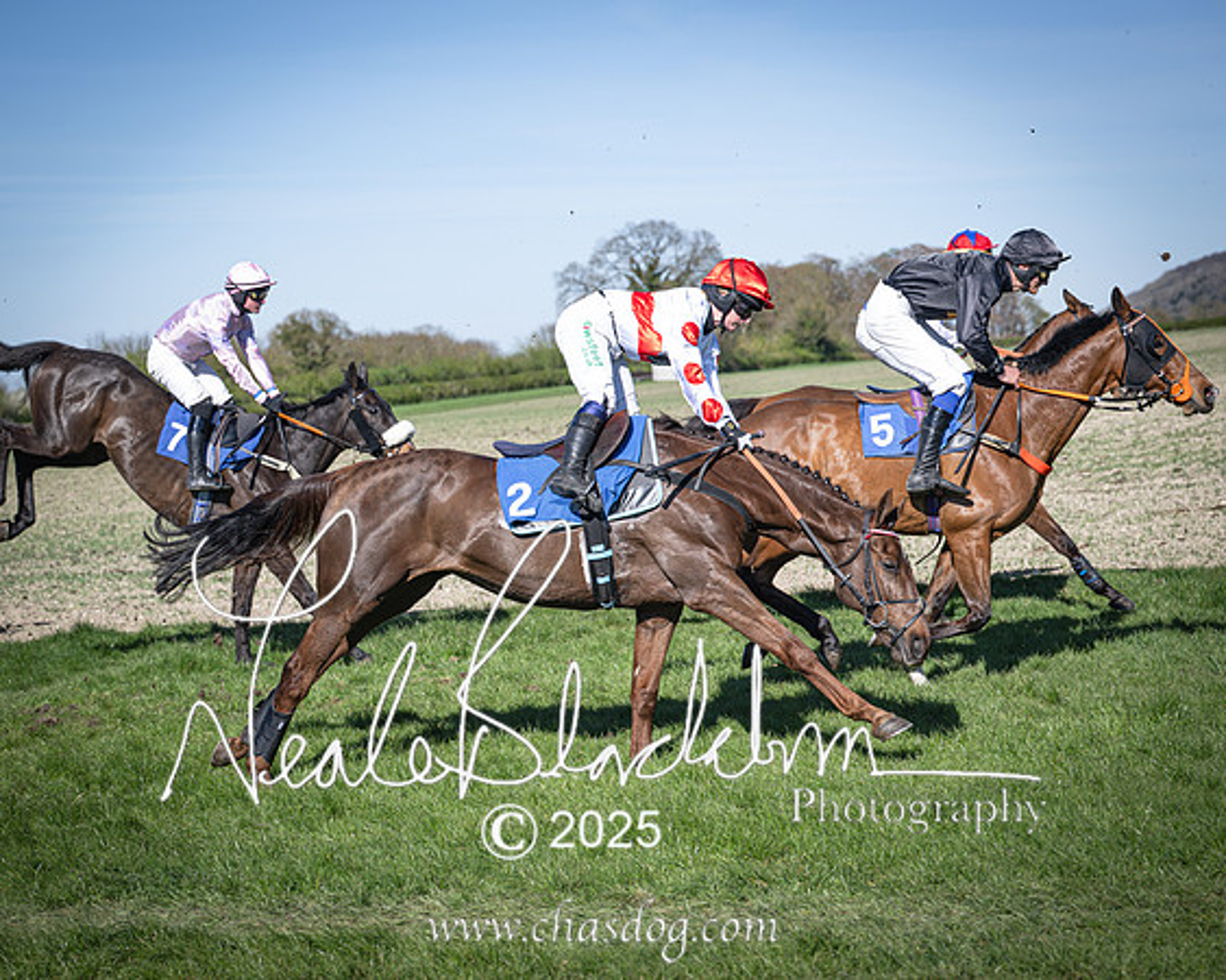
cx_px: 511
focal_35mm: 79
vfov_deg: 19.4
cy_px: 490
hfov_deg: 24.2
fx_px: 2859
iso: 200
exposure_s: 1/1600
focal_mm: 70
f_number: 4
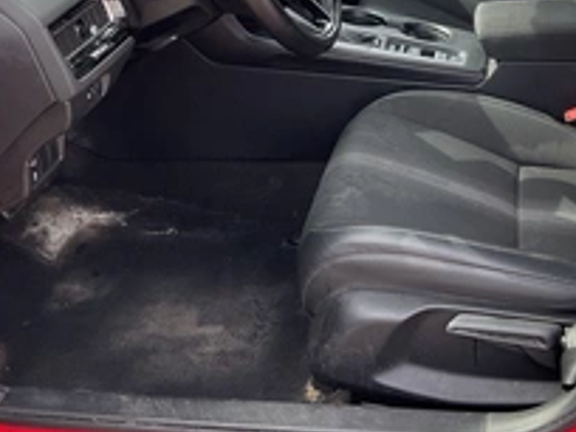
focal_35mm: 57
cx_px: 392
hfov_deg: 33.4
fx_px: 948
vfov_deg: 24.8
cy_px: 34
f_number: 1.8
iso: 20
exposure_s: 1/145
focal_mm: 3
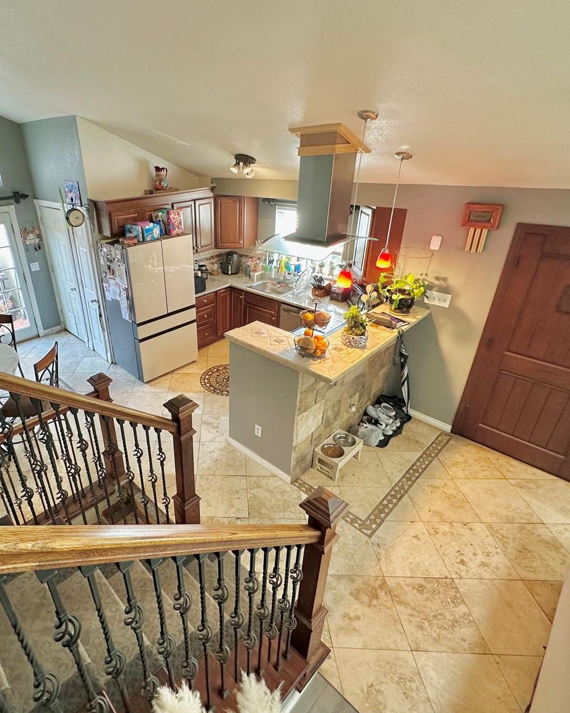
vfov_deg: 83.3
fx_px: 401
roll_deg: +1.7
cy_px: 346
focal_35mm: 19
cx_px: 200
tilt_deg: -25.8
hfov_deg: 69.3
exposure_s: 1/60
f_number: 2.2
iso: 160
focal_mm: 2.22
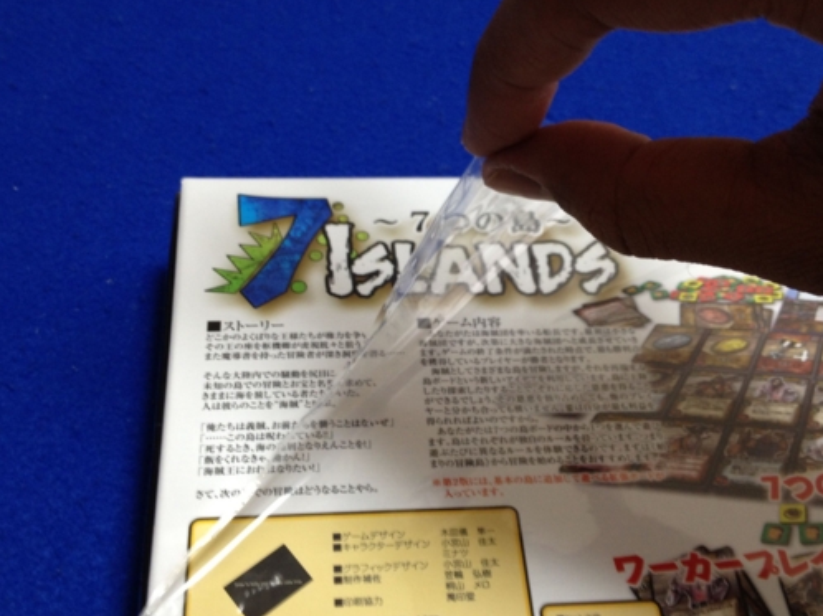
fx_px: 1069
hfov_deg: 42.1
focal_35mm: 45
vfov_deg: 32.2
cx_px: 423
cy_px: 322
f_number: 2.4
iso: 100
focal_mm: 4.28
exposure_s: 1/20
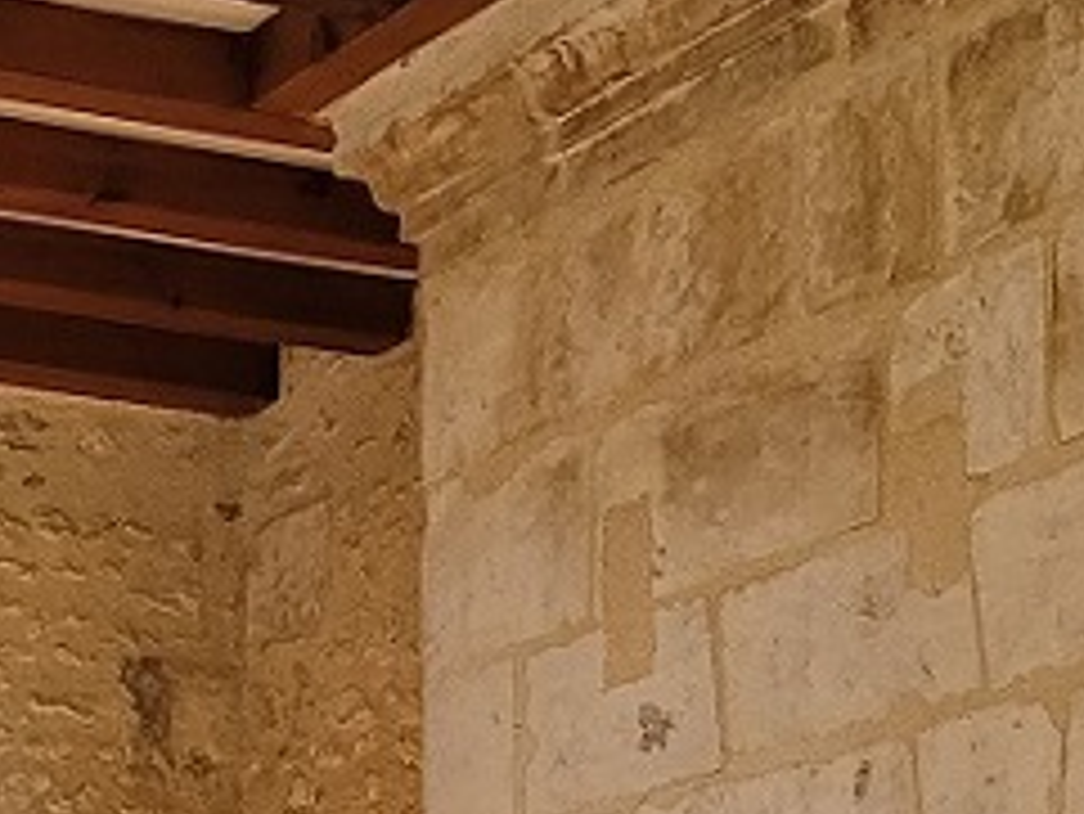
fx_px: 3666
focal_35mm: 117
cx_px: -207
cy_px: 1131
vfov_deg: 12.2
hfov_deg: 16.2
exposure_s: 1/100
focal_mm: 5.4
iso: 320
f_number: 1.8
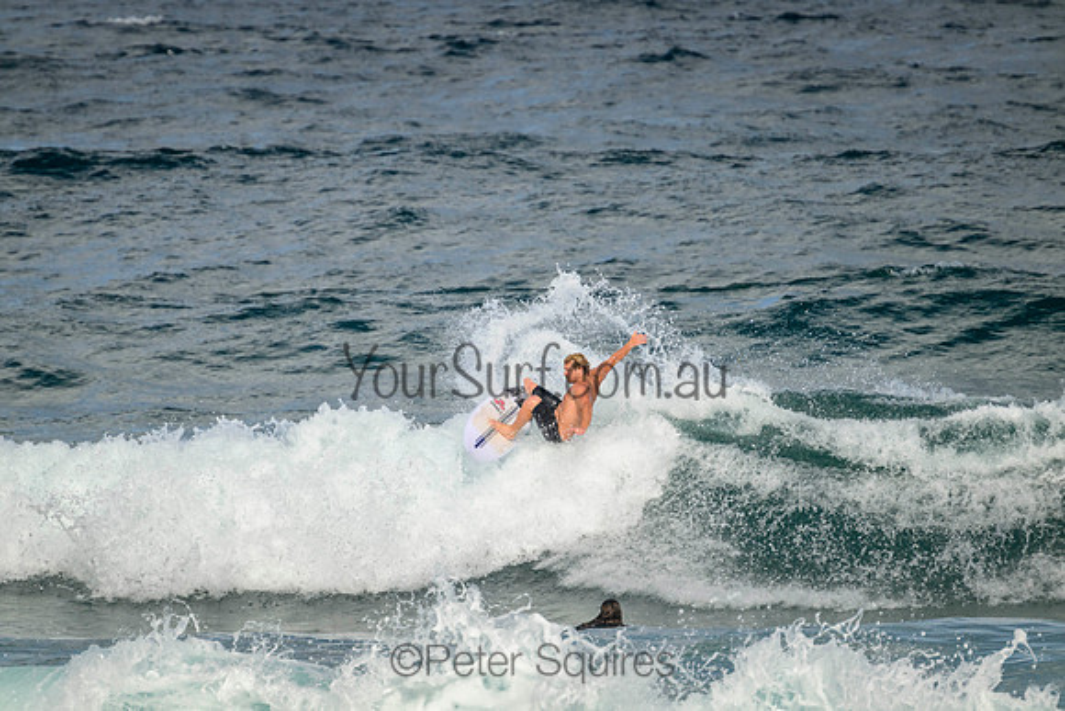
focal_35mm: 800
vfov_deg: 1.7
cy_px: 356
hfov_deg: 2.6
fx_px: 23671
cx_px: 532
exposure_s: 1/1600
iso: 900
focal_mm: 800
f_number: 11
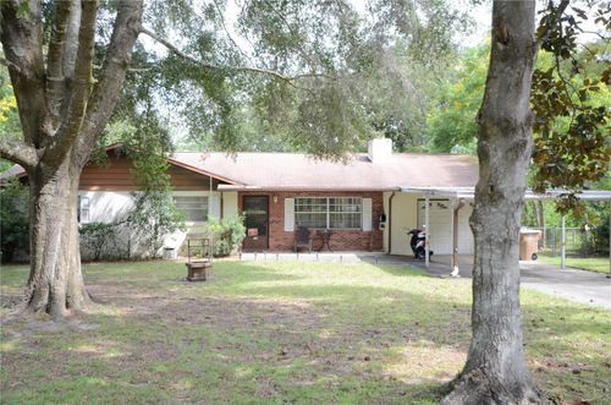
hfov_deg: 53.2
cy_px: 202
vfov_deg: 36.7
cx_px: 306
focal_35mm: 36
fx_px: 610
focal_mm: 24
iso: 220
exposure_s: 1/125
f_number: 5.6
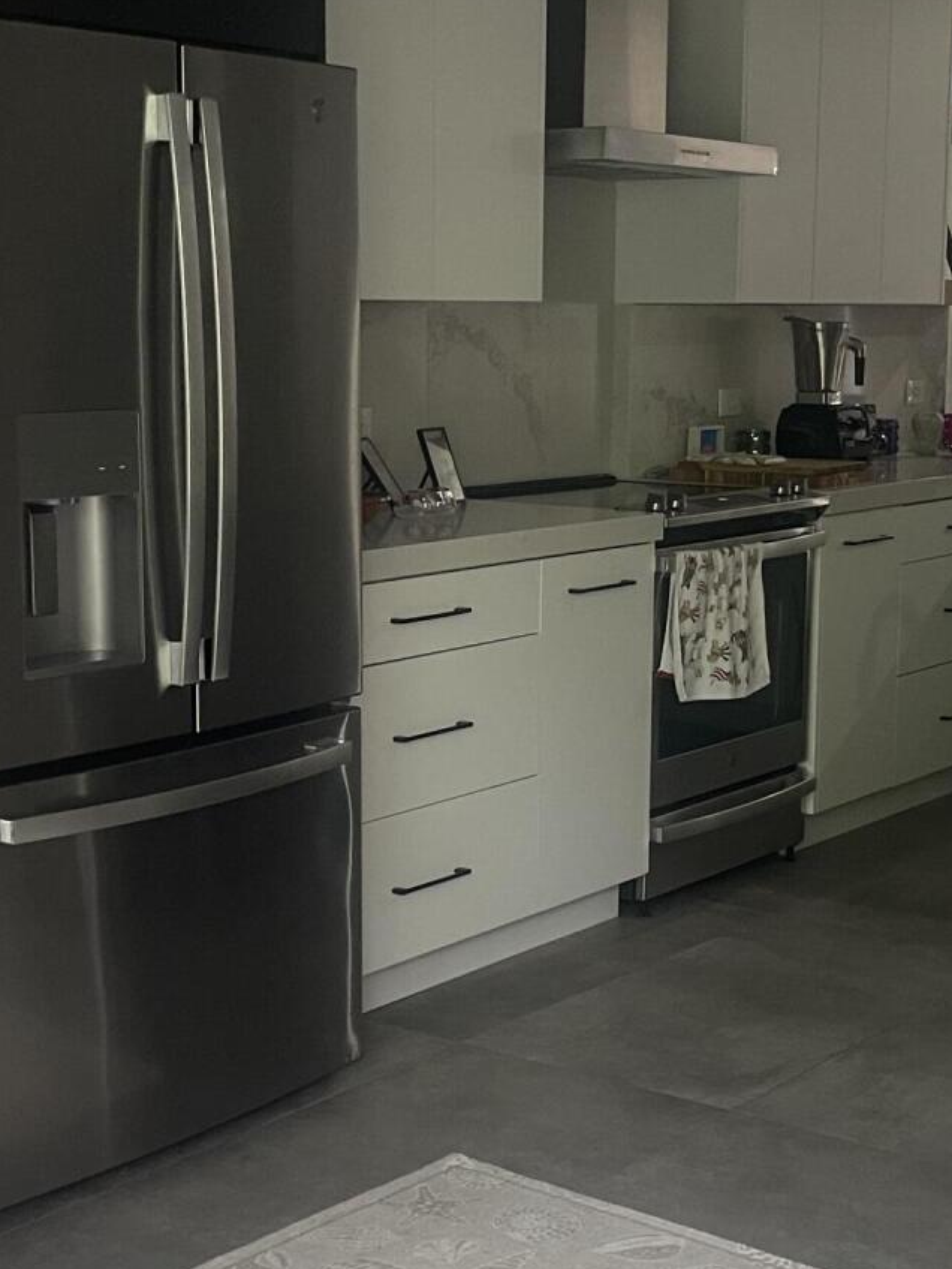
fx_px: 2162
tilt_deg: -8.0
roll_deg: +0.5
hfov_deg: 24.8
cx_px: 486
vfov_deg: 32.7
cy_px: 641
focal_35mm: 59
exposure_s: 1/60
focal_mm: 5.1
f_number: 1.6
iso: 250
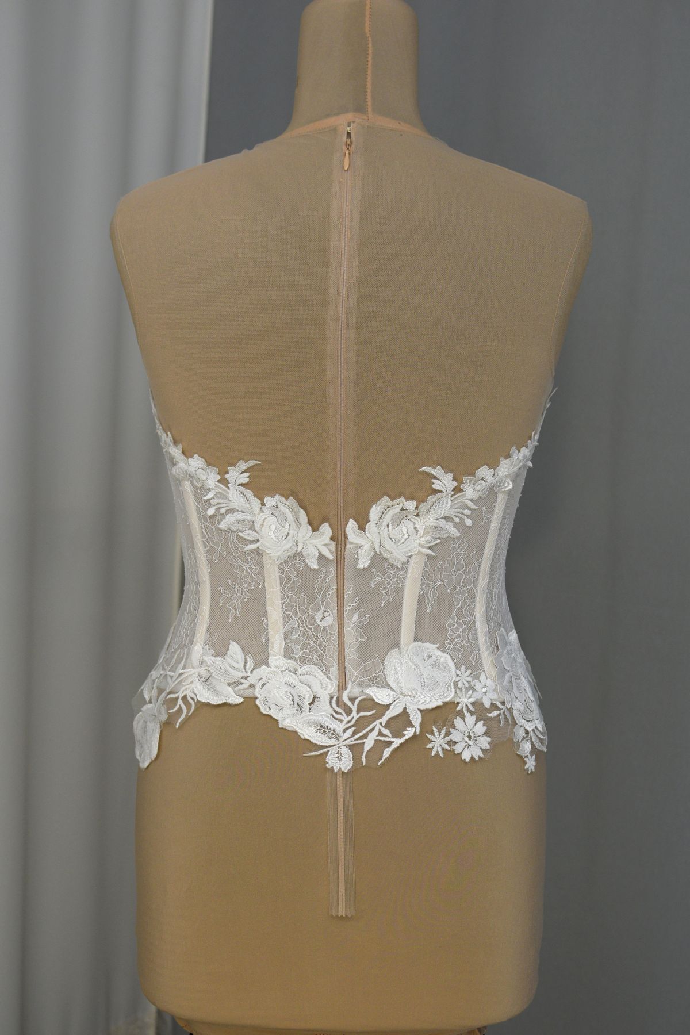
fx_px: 1509
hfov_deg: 25.8
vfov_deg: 37.9
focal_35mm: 52
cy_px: 518
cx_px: 345
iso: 400
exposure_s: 1/80
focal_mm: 35
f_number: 4.5
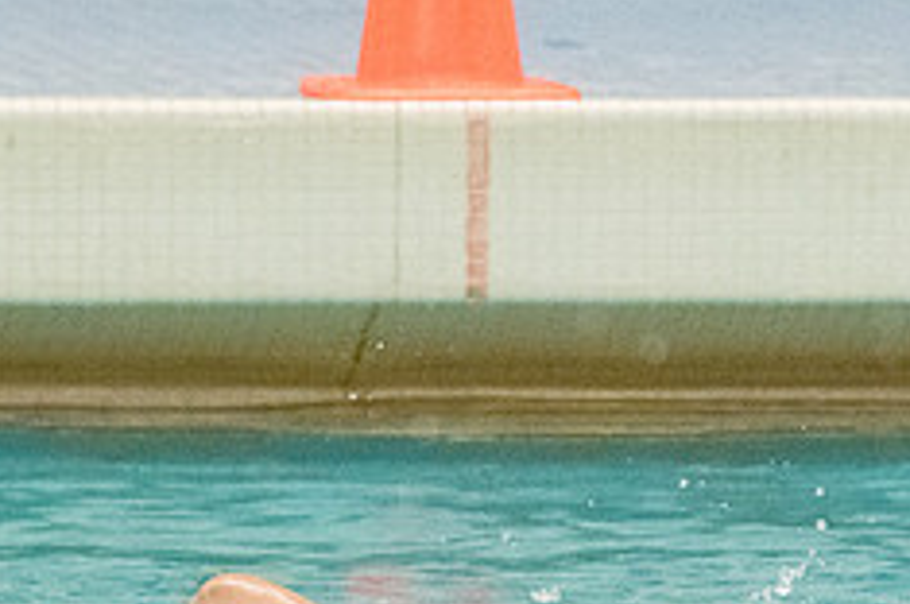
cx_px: 368
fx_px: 18680
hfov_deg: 2.8
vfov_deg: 1.9
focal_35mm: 740
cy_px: 705
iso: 8000
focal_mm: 200
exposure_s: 1/1250
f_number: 4.5
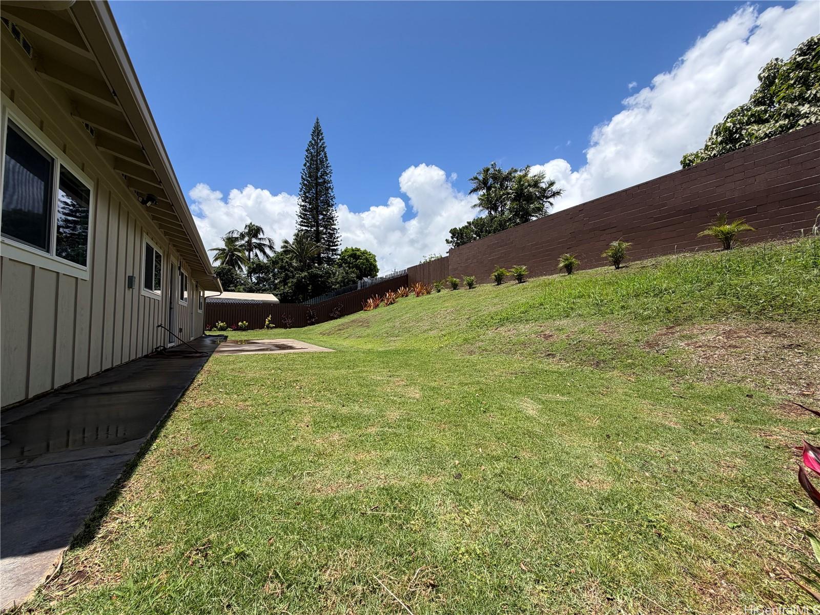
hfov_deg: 102.1
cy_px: 308
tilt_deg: +3.6
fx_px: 332
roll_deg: -0.3
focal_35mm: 14
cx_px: 410
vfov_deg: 85.7
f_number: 2.2
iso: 20
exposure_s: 1/799
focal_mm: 2.22
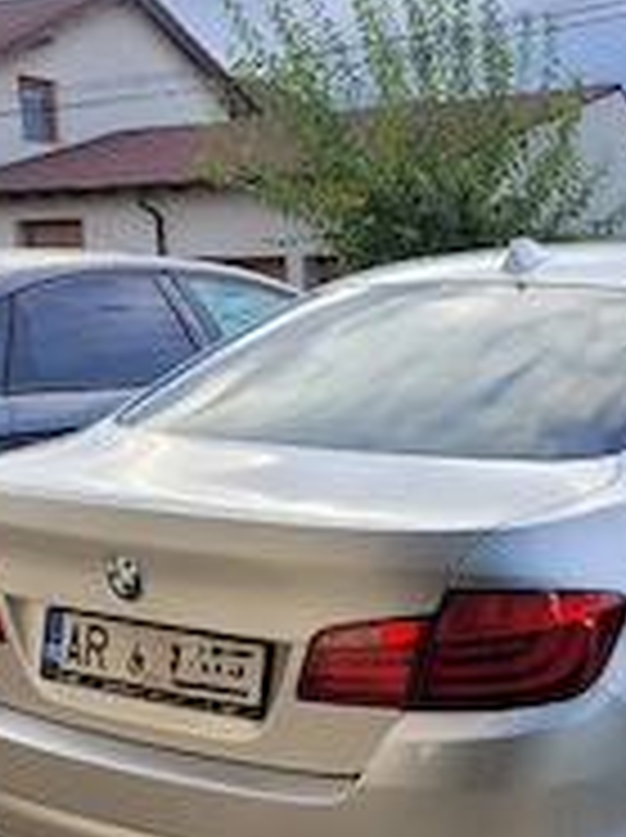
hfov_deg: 24.9
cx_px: 612
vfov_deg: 33.7
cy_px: 630
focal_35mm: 56
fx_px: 1353
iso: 40
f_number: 1.8
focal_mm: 5.4
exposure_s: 1/333
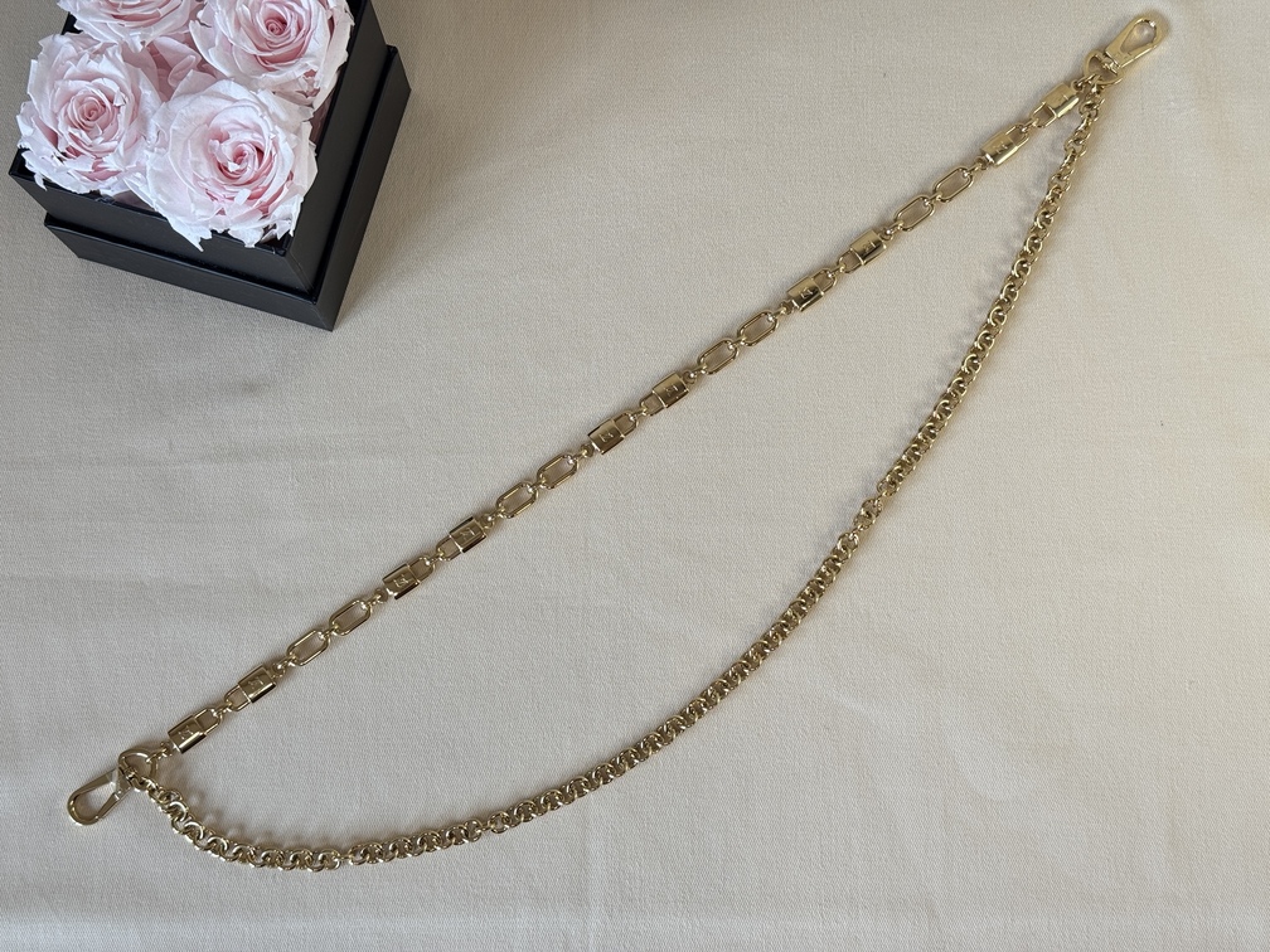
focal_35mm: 48
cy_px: 476
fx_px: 1761
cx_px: 635
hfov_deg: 39.7
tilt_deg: -80.6
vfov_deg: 30.3
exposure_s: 1/100
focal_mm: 6.76
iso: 50
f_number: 1.78
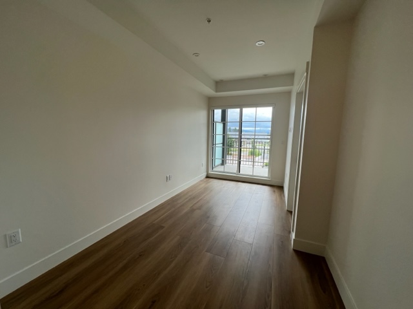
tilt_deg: -6.8
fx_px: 155
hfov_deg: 106.2
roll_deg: -1.0
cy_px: 154
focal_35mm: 13
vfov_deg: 89.9
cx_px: 206
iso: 32
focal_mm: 1.57
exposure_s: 1/181
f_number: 1.8
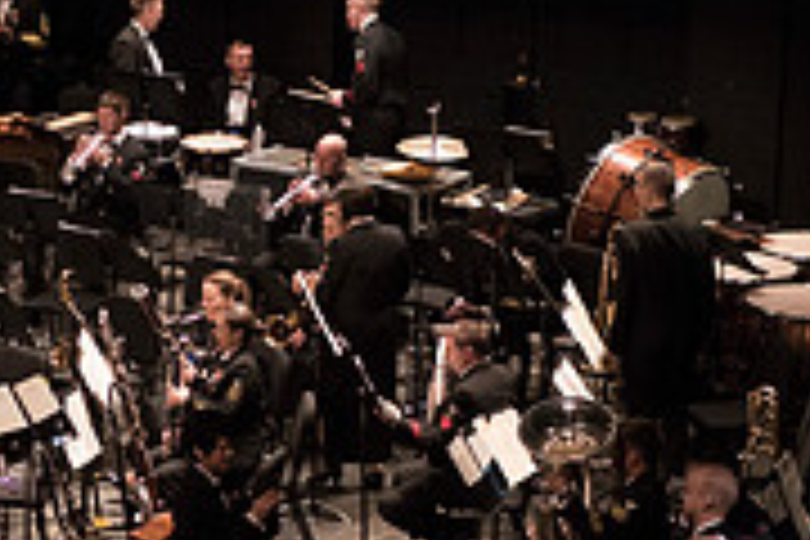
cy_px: 155
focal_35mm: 225
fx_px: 5062
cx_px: -194
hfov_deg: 9.0
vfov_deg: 6.1
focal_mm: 70
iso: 4000
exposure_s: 1/160
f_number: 2.8
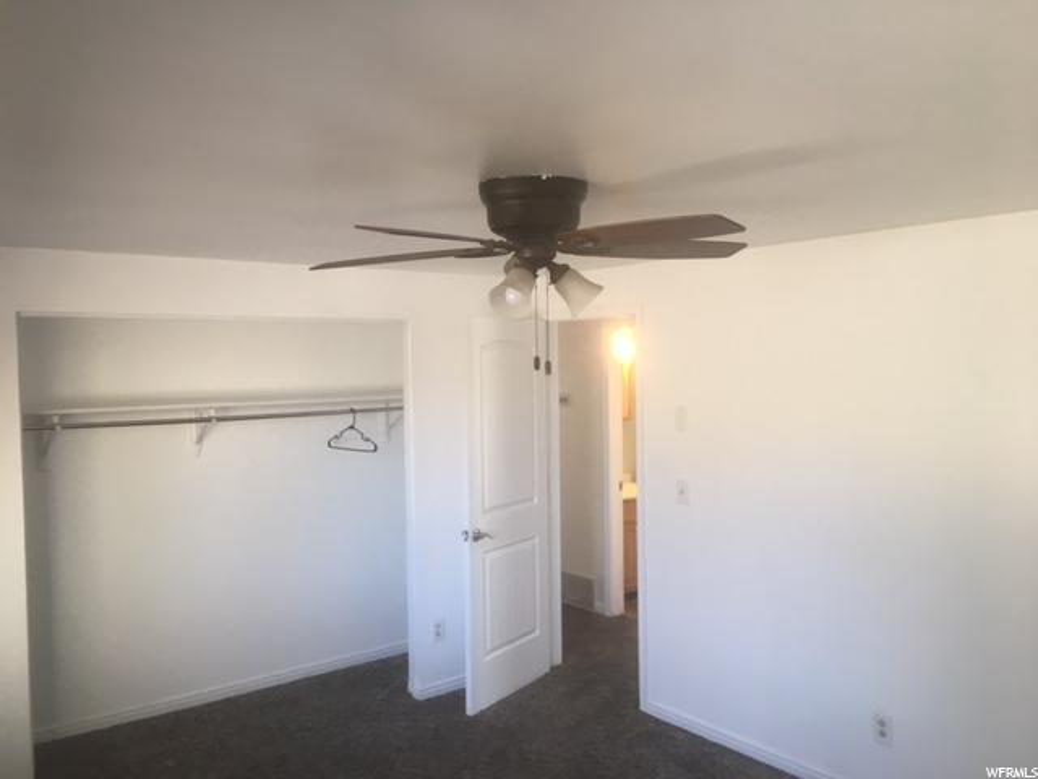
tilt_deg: -1.0
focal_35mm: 29
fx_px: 870
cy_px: 390
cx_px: 519
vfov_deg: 48.2
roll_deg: +1.4
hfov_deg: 61.7
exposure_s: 1/30
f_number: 2.2
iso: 64
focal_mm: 4.15
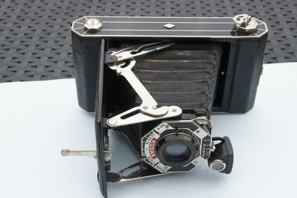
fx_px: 495
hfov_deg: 33.4
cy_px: 99
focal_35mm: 60
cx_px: 148
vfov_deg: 22.6
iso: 200
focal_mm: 40
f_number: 14
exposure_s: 1/25
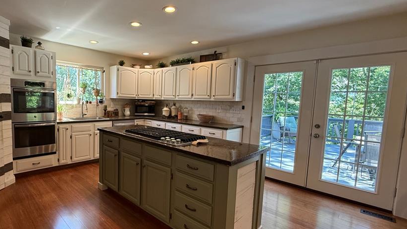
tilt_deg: -4.4
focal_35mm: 19
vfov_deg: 58.3
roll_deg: -1.6
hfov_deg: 88.0
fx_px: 205
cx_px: 155
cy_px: 119
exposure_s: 1/120
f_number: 2.2
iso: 320
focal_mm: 2.22
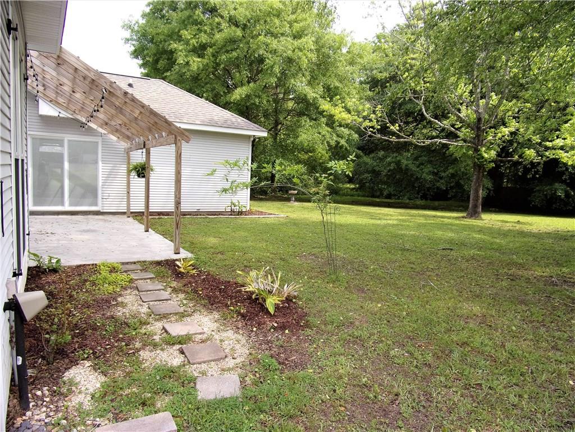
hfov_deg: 71.6
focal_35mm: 24
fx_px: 399
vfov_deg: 56.8
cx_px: 288
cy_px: 216
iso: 80
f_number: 3.3
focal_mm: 4.3
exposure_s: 1/340
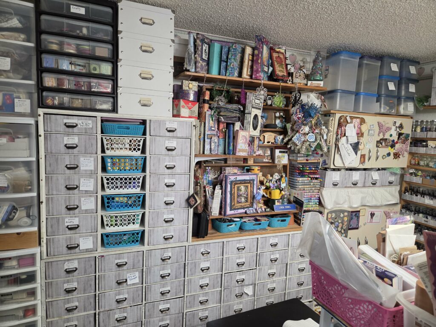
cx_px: 218
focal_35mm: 23
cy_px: 164
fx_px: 290
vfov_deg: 58.9
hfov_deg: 73.9
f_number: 1.8
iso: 200
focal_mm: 5.4
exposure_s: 1/120
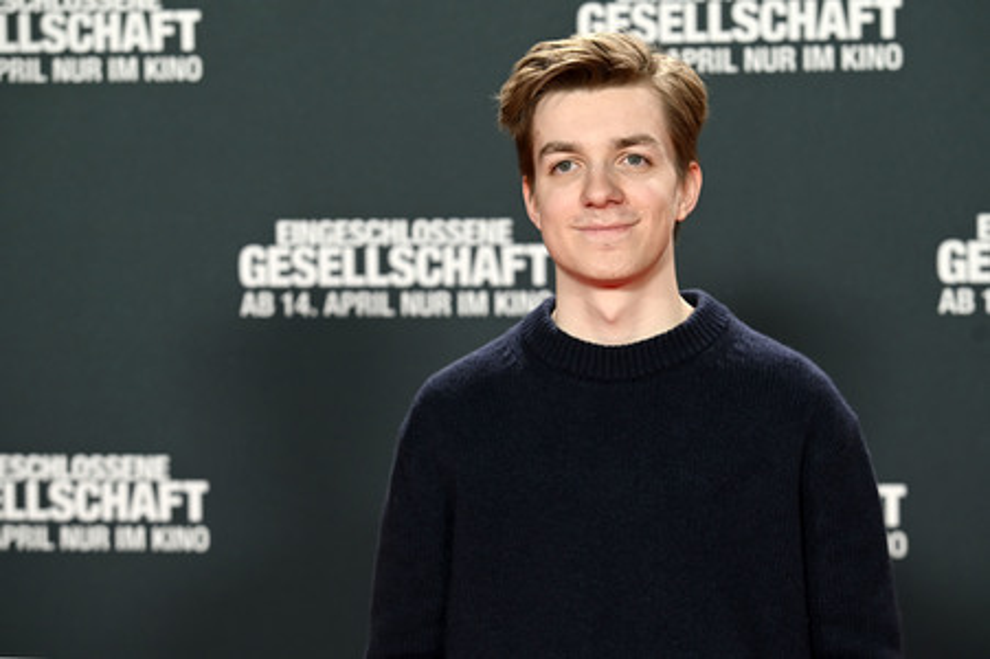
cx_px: 495
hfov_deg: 16.8
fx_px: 3352
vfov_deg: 11.2
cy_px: 330
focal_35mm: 122
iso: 2200
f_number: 4.8
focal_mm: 122
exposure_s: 1/500
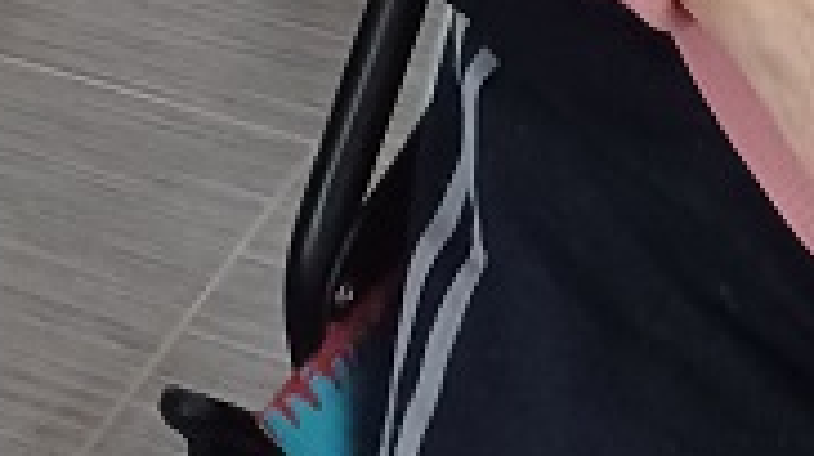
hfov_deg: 13.4
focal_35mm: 150
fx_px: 3235
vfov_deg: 7.3
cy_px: -787
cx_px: 1252
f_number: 1.8
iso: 1000
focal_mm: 4.6
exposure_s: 1/20
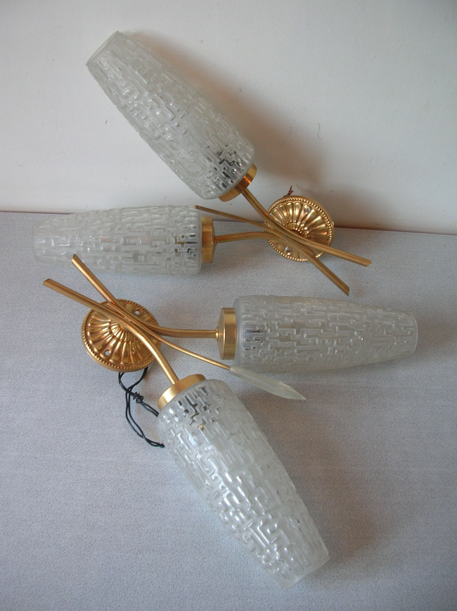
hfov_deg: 40.6
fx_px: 617
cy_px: 306
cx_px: 228
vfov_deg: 52.7
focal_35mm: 35
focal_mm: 5.8
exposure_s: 1/8.8
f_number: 2.8
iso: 50
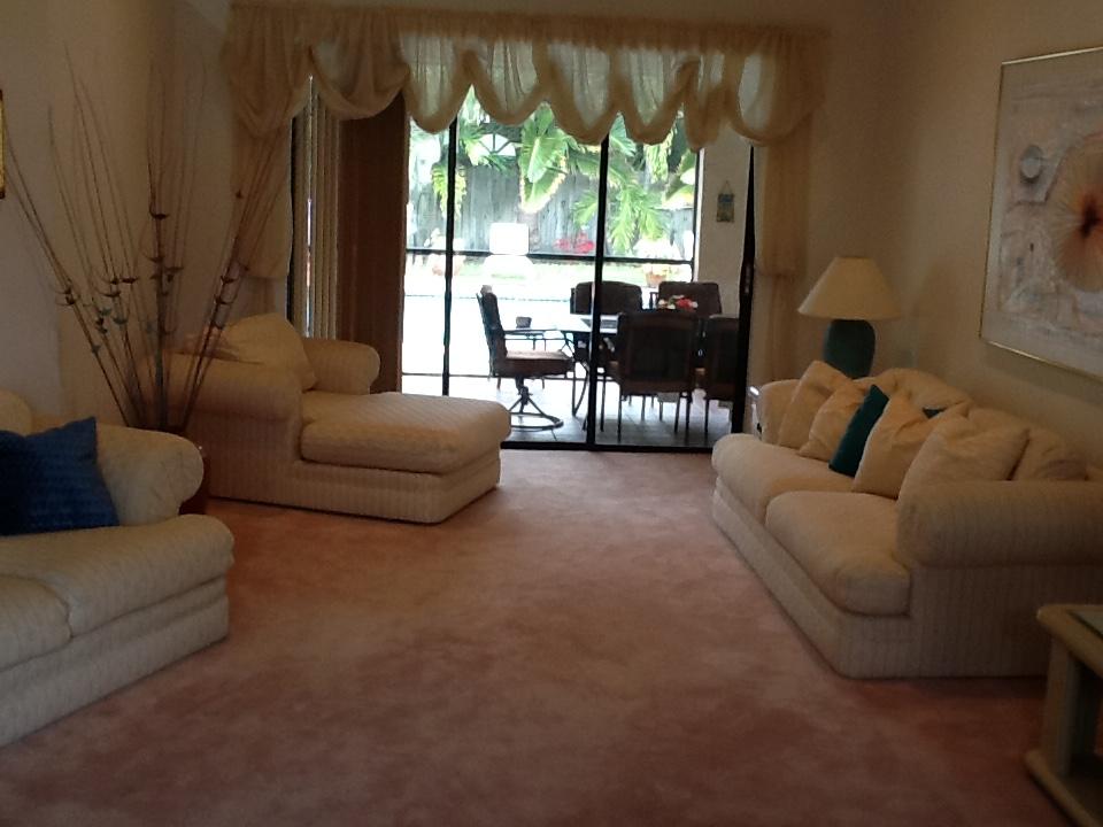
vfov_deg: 32.9
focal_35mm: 44
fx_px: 1402
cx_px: 552
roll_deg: -1.9
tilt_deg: -10.7
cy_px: 414
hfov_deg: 42.9
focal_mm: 2.03
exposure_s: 1/30
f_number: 2.4
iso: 50
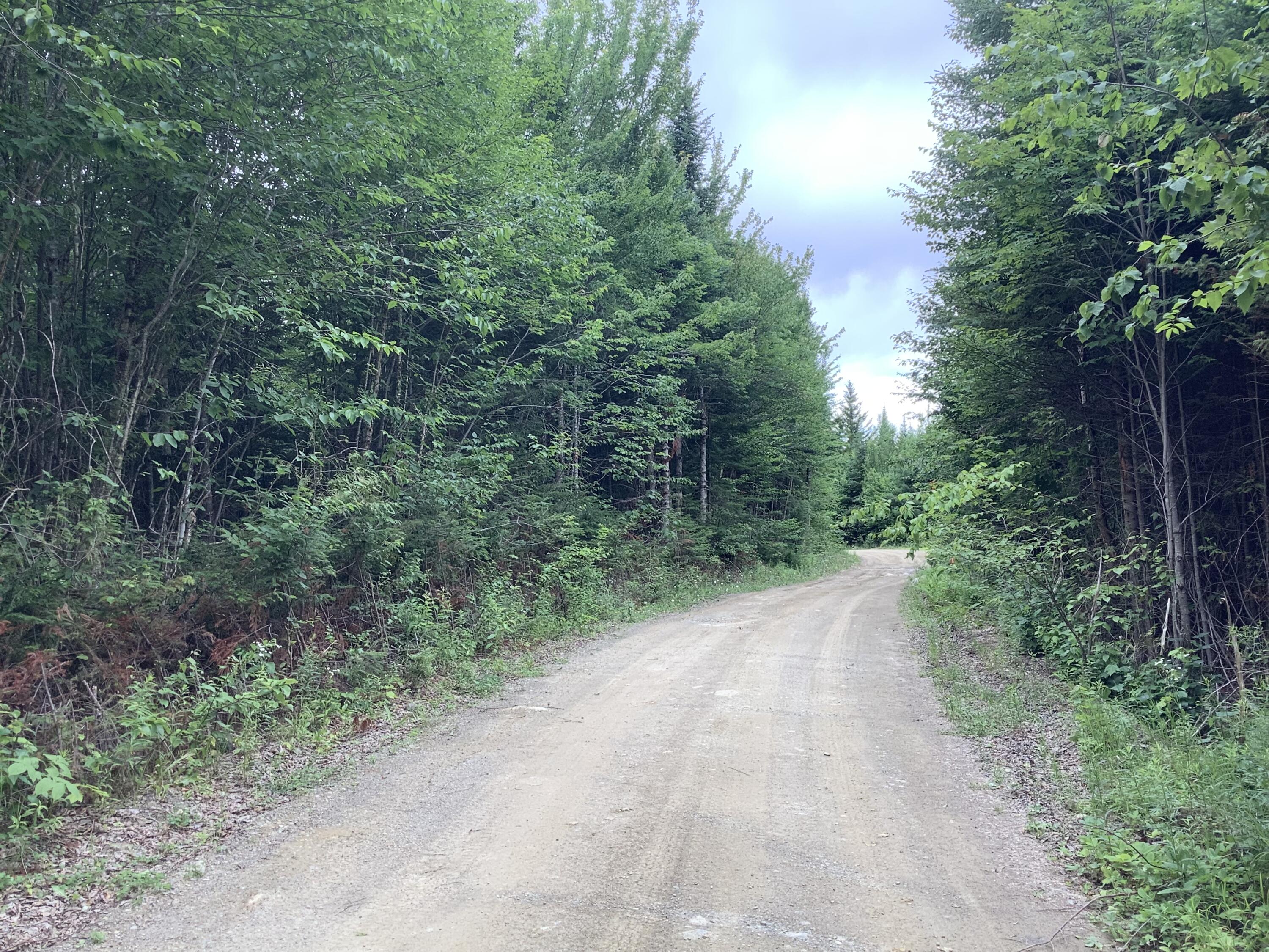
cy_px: 476
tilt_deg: +2.8
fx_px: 1136
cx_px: 634
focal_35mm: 31
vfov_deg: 45.4
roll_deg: +1.9
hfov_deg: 58.4
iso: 32
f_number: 2.4
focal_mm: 3.3
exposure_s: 1/120
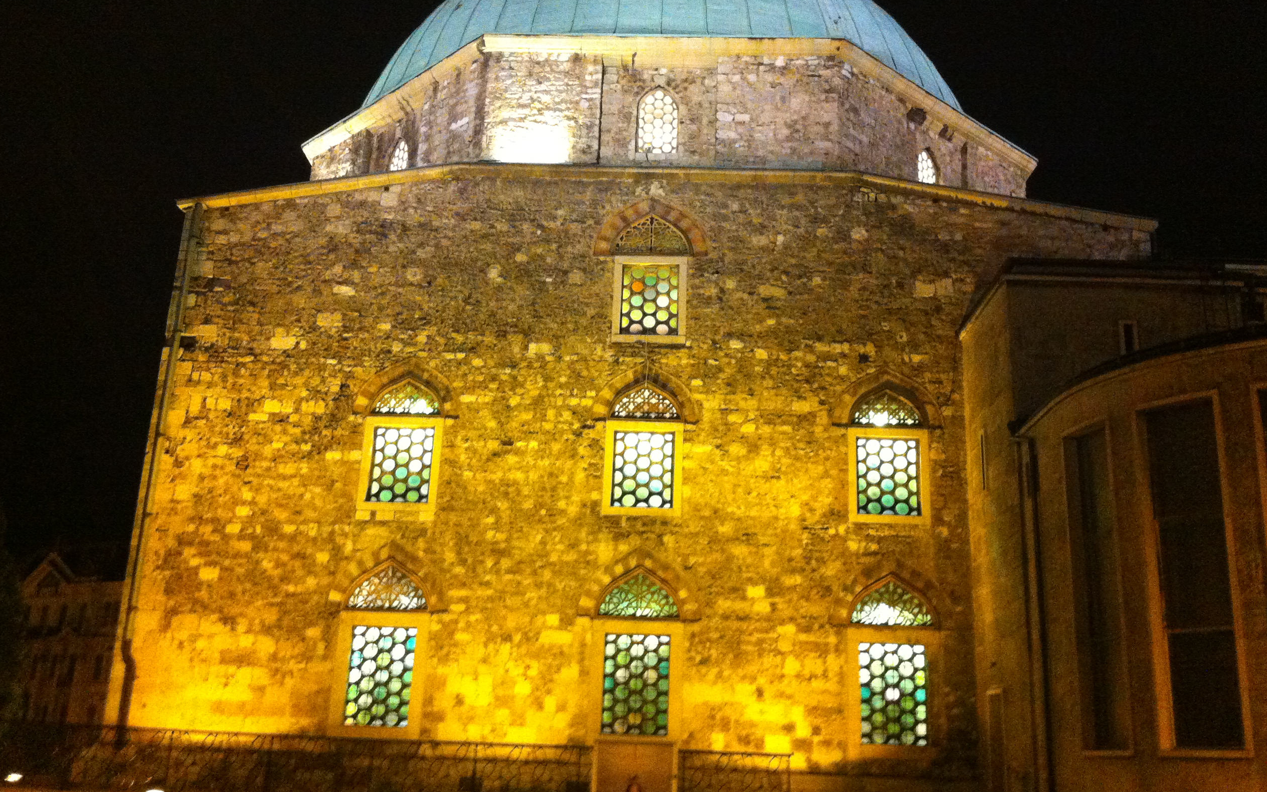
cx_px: 638
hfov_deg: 51.5
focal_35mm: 38
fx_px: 1312
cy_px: 354
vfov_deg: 33.5
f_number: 2.8
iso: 640
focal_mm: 3.85
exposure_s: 1/15
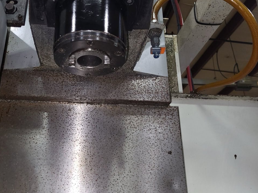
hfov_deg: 51.6
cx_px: 85
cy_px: 99
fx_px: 261
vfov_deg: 40.7
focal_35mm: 35
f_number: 1.8
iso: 100
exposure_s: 1/40
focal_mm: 5.4
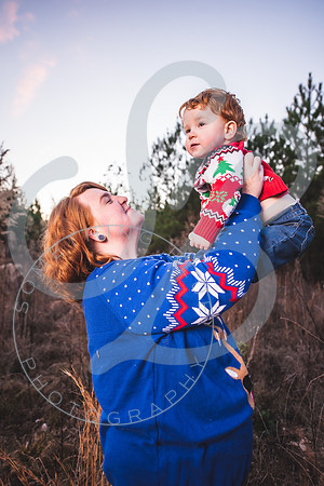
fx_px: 324
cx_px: 162
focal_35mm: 24
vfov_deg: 73.7
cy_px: 243
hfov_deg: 53.1
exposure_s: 1/320
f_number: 2.8
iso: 500
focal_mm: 24
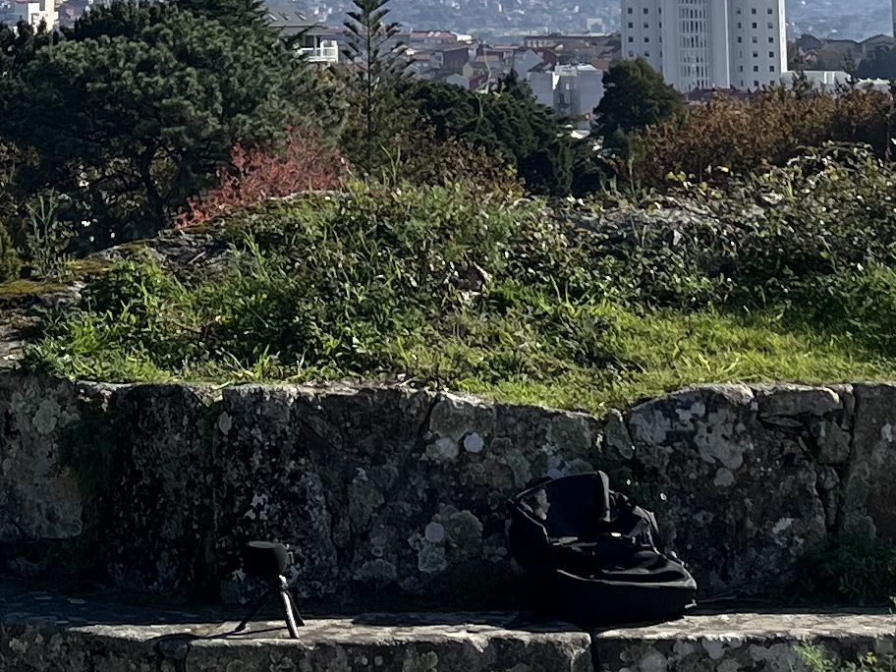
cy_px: -466
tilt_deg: +9.5
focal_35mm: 115
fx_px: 2977
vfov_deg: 12.0
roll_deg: +1.2
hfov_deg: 17.1
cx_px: 283
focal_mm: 5.1
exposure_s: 1/5076
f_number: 1.6
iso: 50
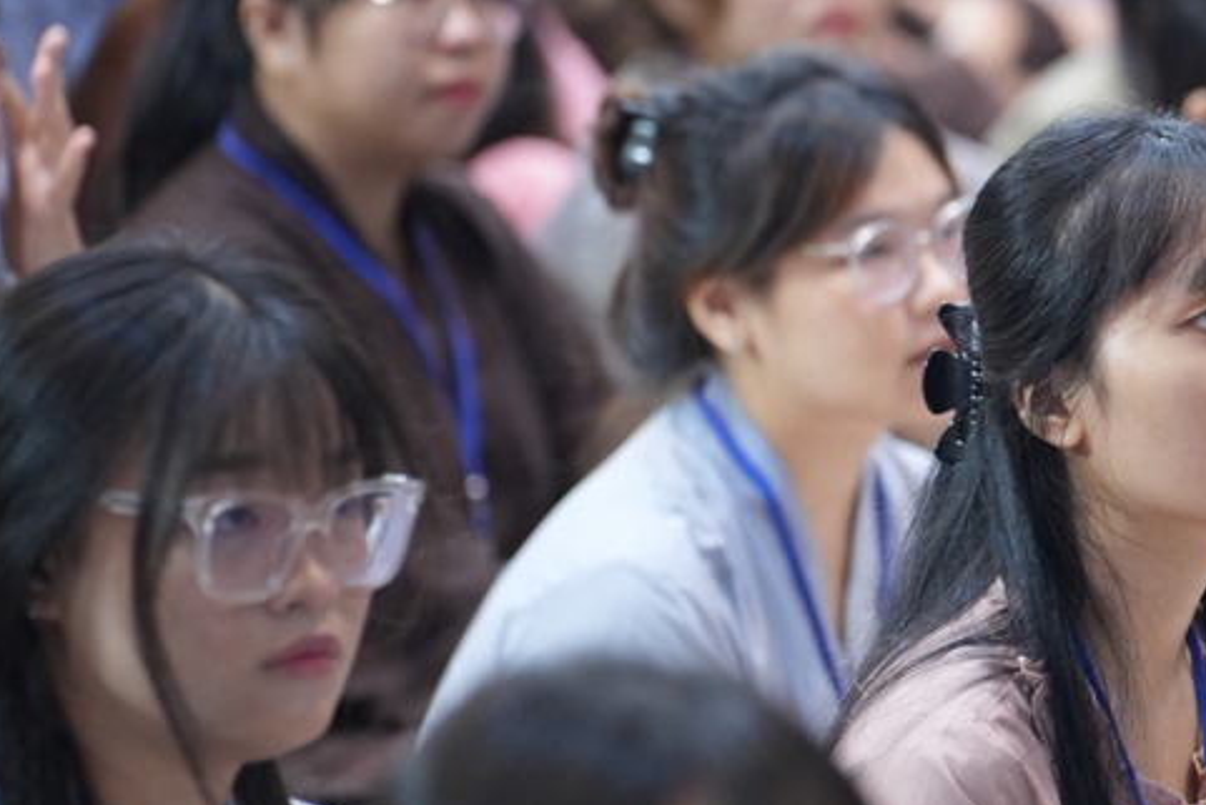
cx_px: 1127
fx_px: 10186
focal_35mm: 304
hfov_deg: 6.8
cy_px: 411
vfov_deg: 4.5
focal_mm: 150
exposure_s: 1/60
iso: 1600
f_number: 2.8
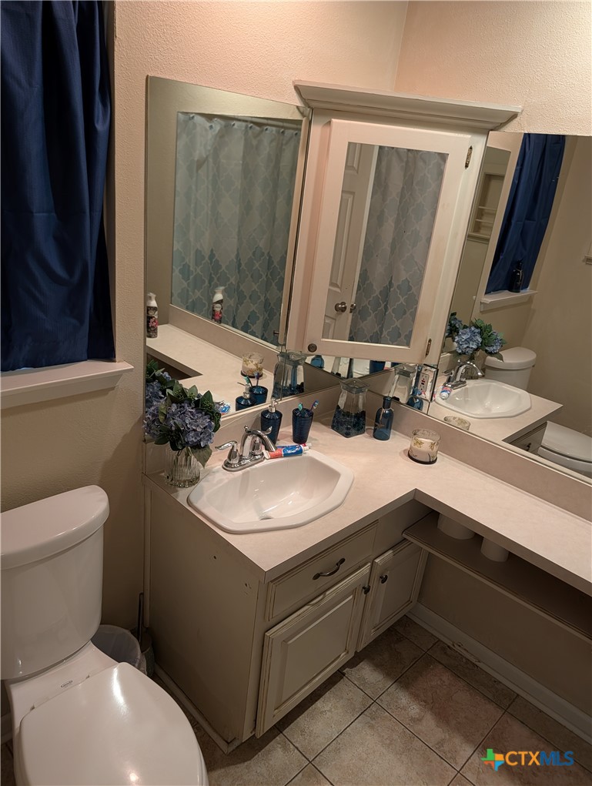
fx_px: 546
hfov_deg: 56.9
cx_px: 296
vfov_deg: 71.5
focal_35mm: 24
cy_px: 393
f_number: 1.68
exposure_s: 1/30
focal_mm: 6.9
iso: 172
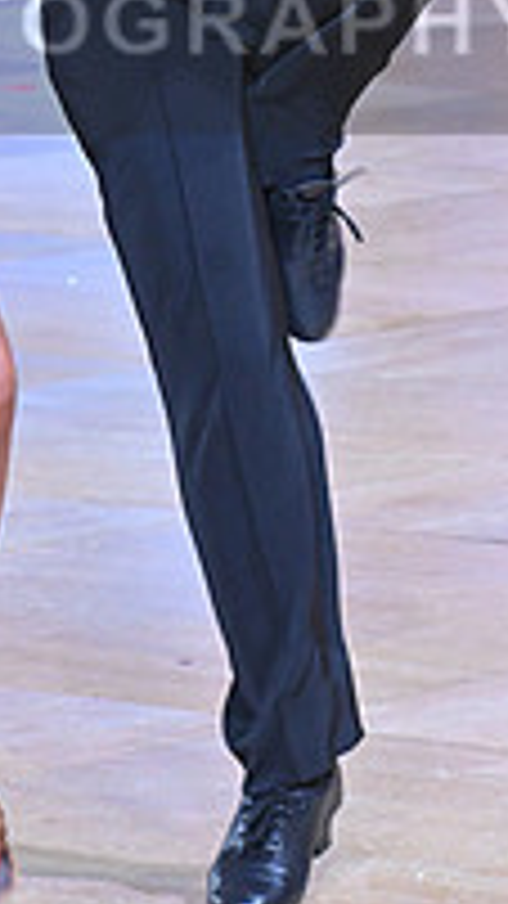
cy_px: -13
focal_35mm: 338
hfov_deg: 3.6
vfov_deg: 6.4
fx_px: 8097
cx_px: -2
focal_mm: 112
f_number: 7.1
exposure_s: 1/400
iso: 3200
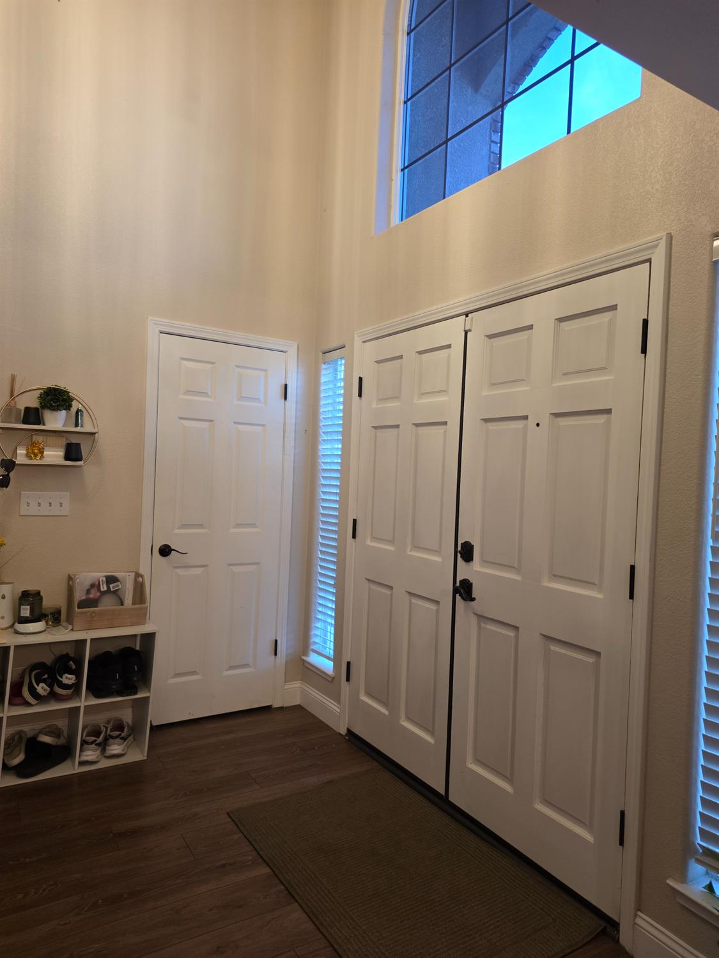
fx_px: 637
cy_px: 479
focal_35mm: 23
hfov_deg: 58.9
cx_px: 360
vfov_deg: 73.9
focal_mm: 6.25
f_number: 1.7
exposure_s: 1/120
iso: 320
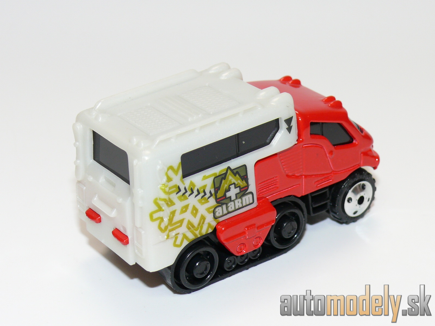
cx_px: 218
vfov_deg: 16.6
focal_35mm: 89
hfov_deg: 22.0
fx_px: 1118
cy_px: 163
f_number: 4
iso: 100
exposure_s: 1/30
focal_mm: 12.5
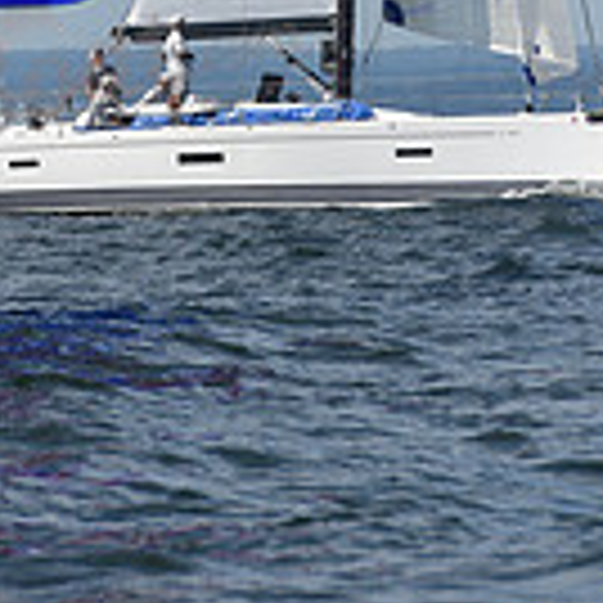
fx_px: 14545
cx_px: 533
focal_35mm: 738
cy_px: -652
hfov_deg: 2.4
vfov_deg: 2.4
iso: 320
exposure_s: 1/1250
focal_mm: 200
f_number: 10
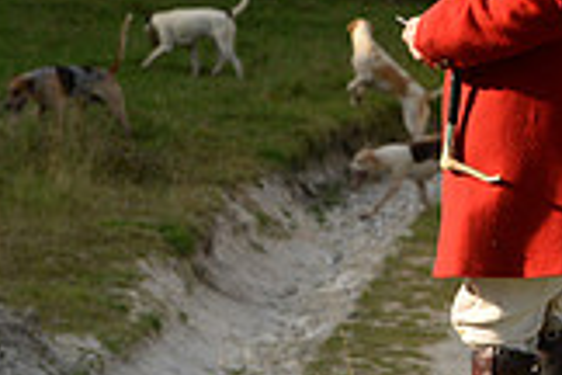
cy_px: -21
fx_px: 6712
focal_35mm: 430
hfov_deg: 4.7
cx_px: 964
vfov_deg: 3.2
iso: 800
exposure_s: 1/1000
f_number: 6.3
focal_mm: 120
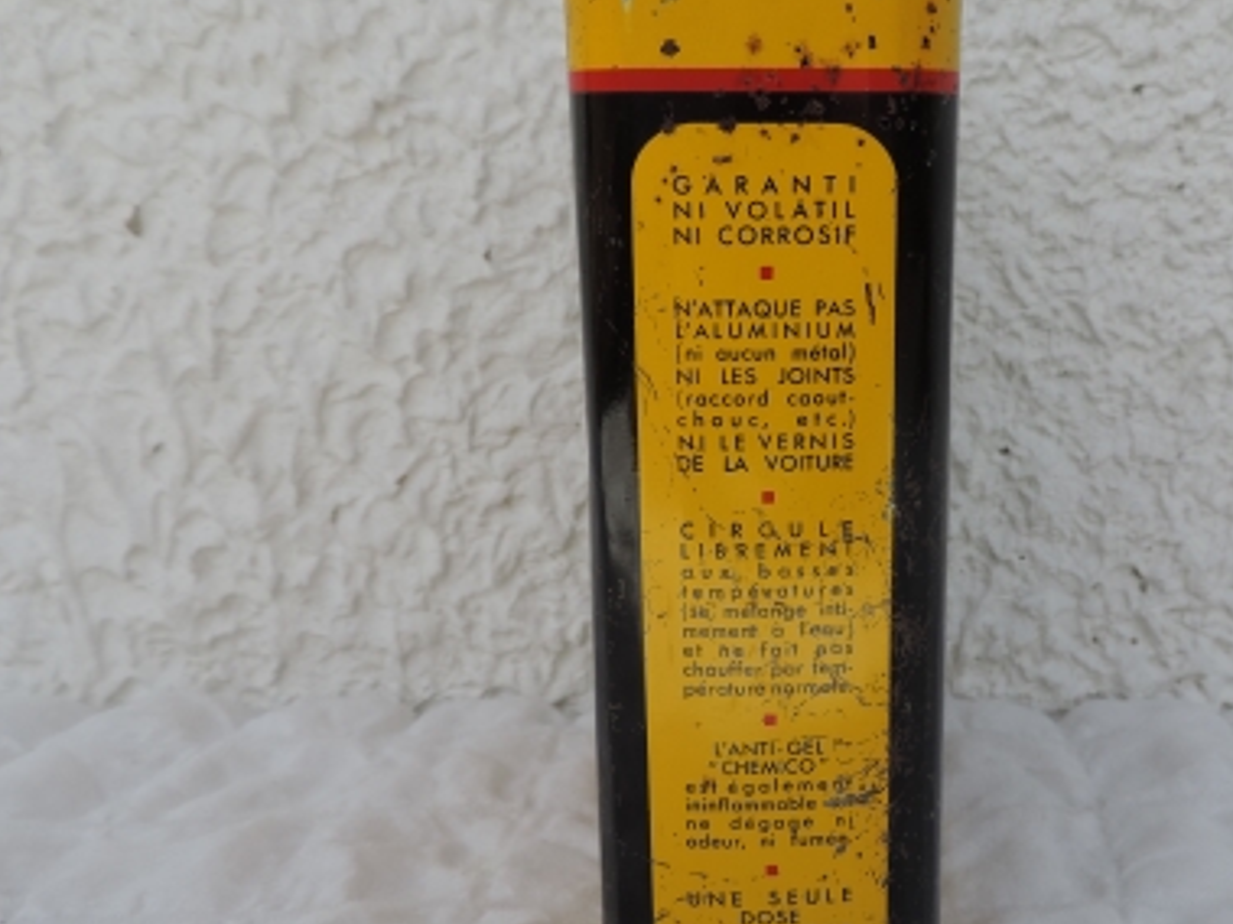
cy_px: 472
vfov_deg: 37.7
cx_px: 810
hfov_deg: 48.3
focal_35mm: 38
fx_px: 1353
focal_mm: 4.3
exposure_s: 1/1000
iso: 80
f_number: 3
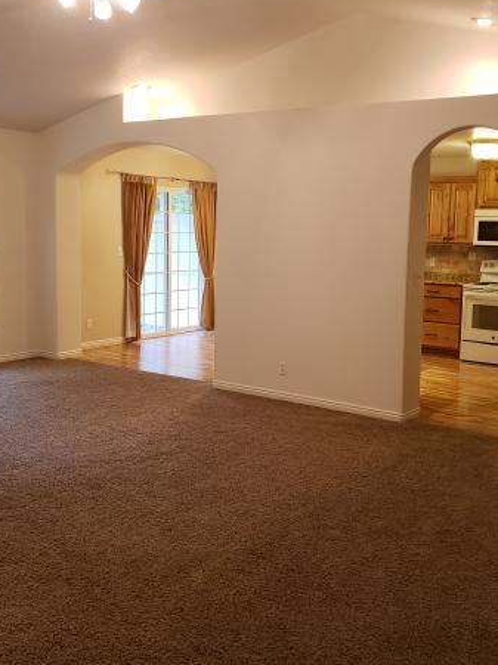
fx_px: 710
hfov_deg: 38.5
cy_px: 313
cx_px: 288
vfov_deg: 50.1
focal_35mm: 37
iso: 250
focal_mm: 4.3
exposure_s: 1/40
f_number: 2.4
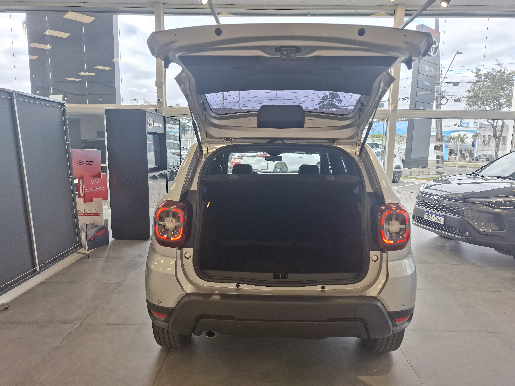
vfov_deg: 58.9
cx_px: 258
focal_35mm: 23
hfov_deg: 73.9
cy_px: 193
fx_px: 342
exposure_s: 1/120
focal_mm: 5.54
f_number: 1.8
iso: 50
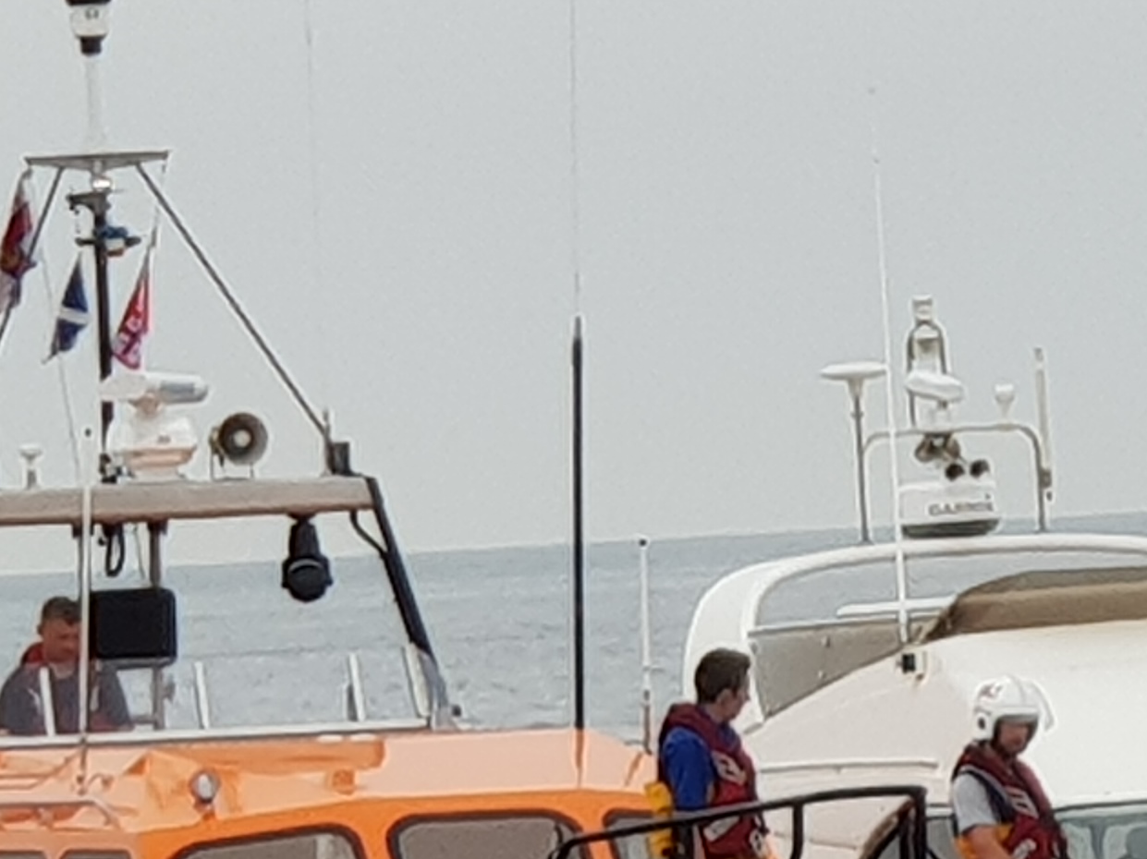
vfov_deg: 8.8
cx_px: 946
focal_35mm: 169
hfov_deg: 11.6
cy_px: 758
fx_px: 5598
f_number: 2.4
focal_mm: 6
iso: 25
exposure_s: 1/639
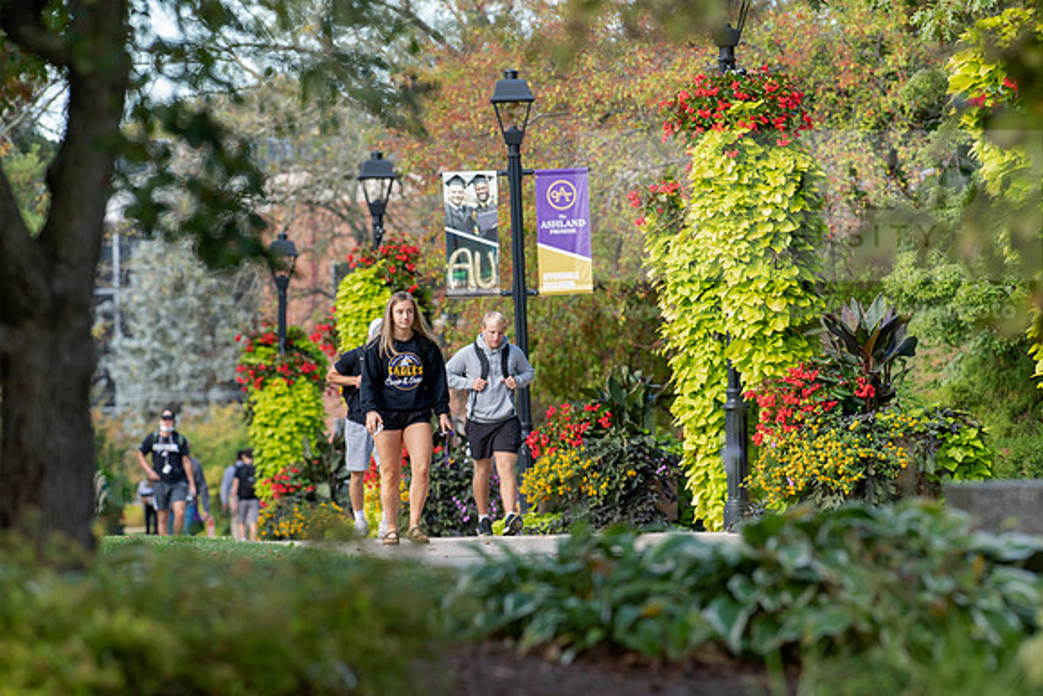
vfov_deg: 4.6
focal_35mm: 300
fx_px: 8693
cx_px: 522
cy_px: 348
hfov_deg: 6.9
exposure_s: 1/320
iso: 500
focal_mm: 300
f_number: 6.3
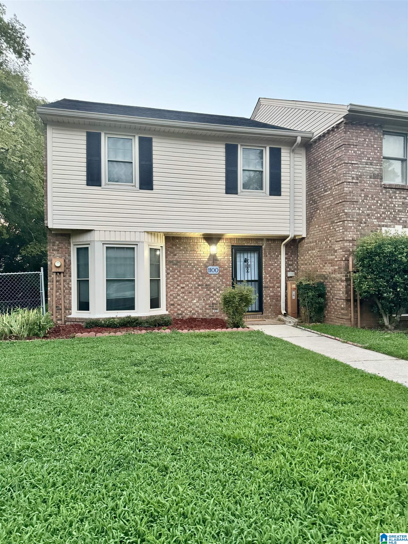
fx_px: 377
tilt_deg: +0.2
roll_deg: +0.2
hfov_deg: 56.8
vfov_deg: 71.6
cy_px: 272
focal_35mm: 24
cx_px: 204
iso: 640
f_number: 1.78
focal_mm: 6.76
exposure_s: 1/60
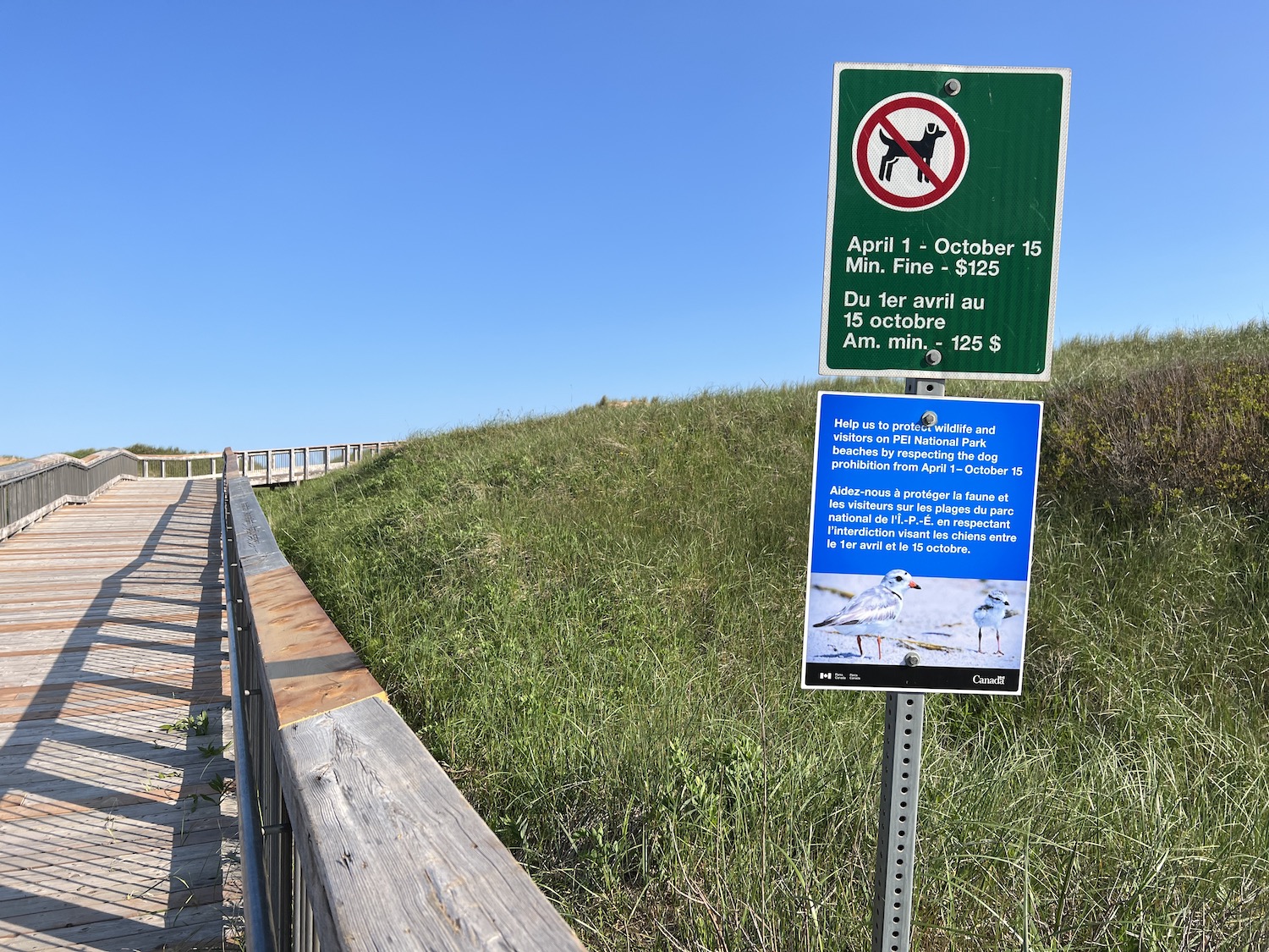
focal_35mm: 26
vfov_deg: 53.1
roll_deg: +1.5
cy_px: 476
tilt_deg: +1.0
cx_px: 634
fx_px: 953
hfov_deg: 67.3
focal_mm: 5.7
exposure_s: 1/3831
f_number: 1.5
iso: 50
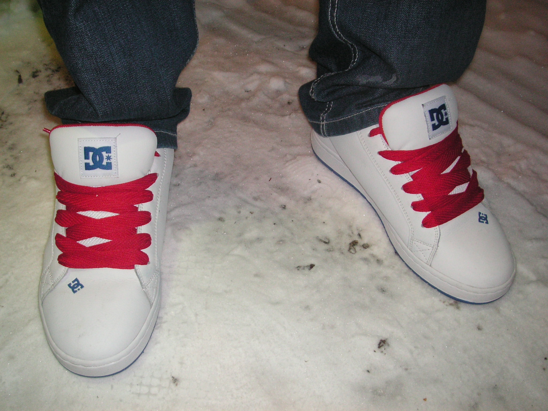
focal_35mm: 38
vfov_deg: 37.7
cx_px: 274
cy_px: 206
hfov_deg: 49.0
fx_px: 602
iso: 160
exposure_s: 1/45
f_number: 3.3
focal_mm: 6.3
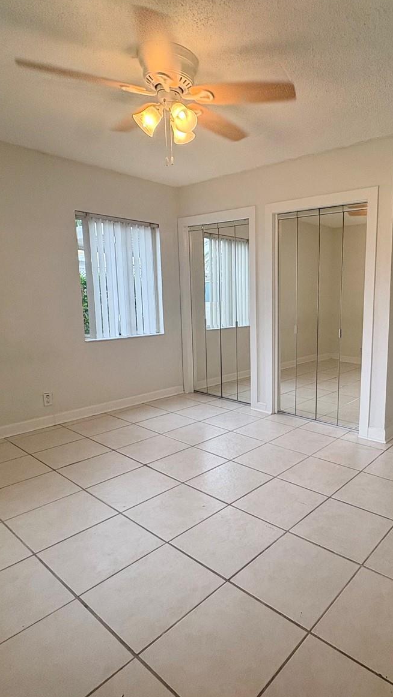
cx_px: 294
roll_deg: +0.5
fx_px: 389
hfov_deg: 51.4
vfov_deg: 83.8
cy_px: 353
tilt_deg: -9.3
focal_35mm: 21
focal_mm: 2.22
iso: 125
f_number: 2.2
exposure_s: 1/120
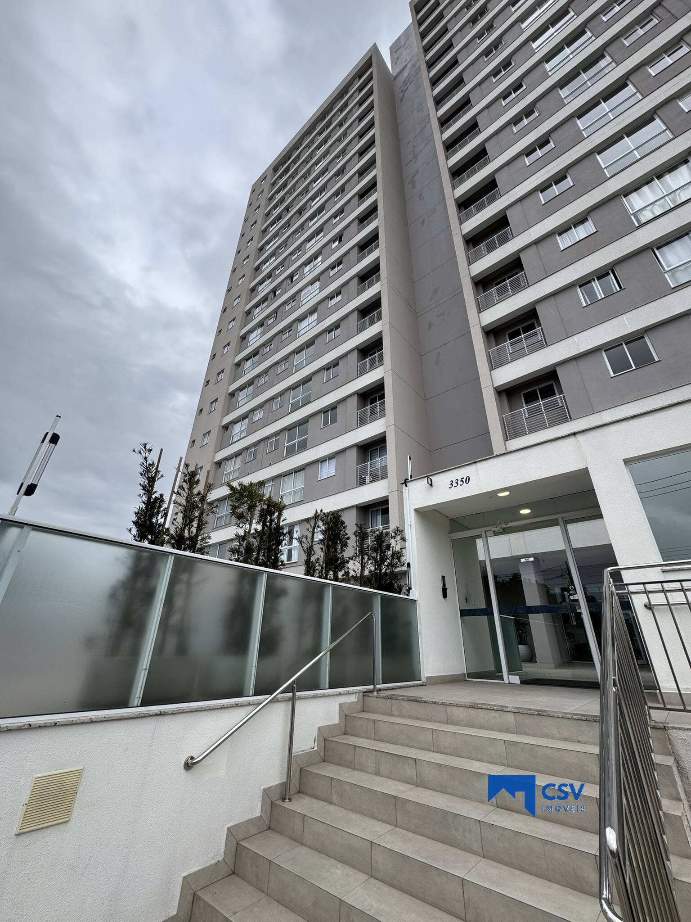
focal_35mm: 14
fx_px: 373
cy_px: 461
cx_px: 346
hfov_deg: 85.7
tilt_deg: +28.2
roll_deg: +1.1
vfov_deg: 102.1
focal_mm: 2.22
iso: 40
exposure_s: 1/401
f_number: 2.2
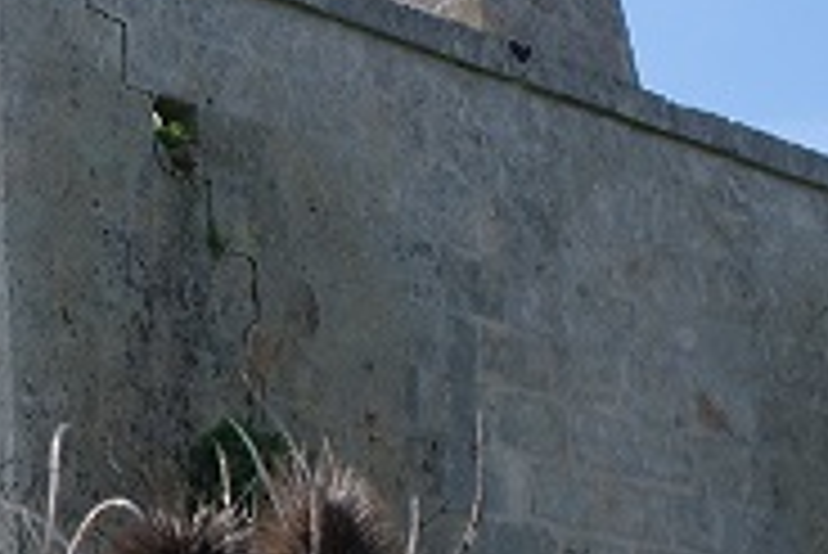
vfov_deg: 9.6
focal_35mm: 141
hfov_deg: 14.0
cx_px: -261
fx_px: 3245
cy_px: 687
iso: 100
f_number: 11
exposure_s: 1/100
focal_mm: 22
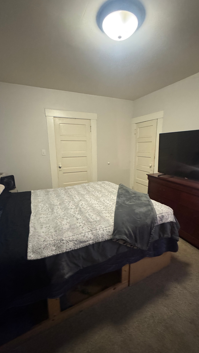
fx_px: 150
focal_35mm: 16
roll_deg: +0.4
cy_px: 180
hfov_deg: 67.1
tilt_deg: -12.3
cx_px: 104
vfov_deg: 99.3
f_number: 2.2
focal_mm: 2.22
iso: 1250
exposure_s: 1/60
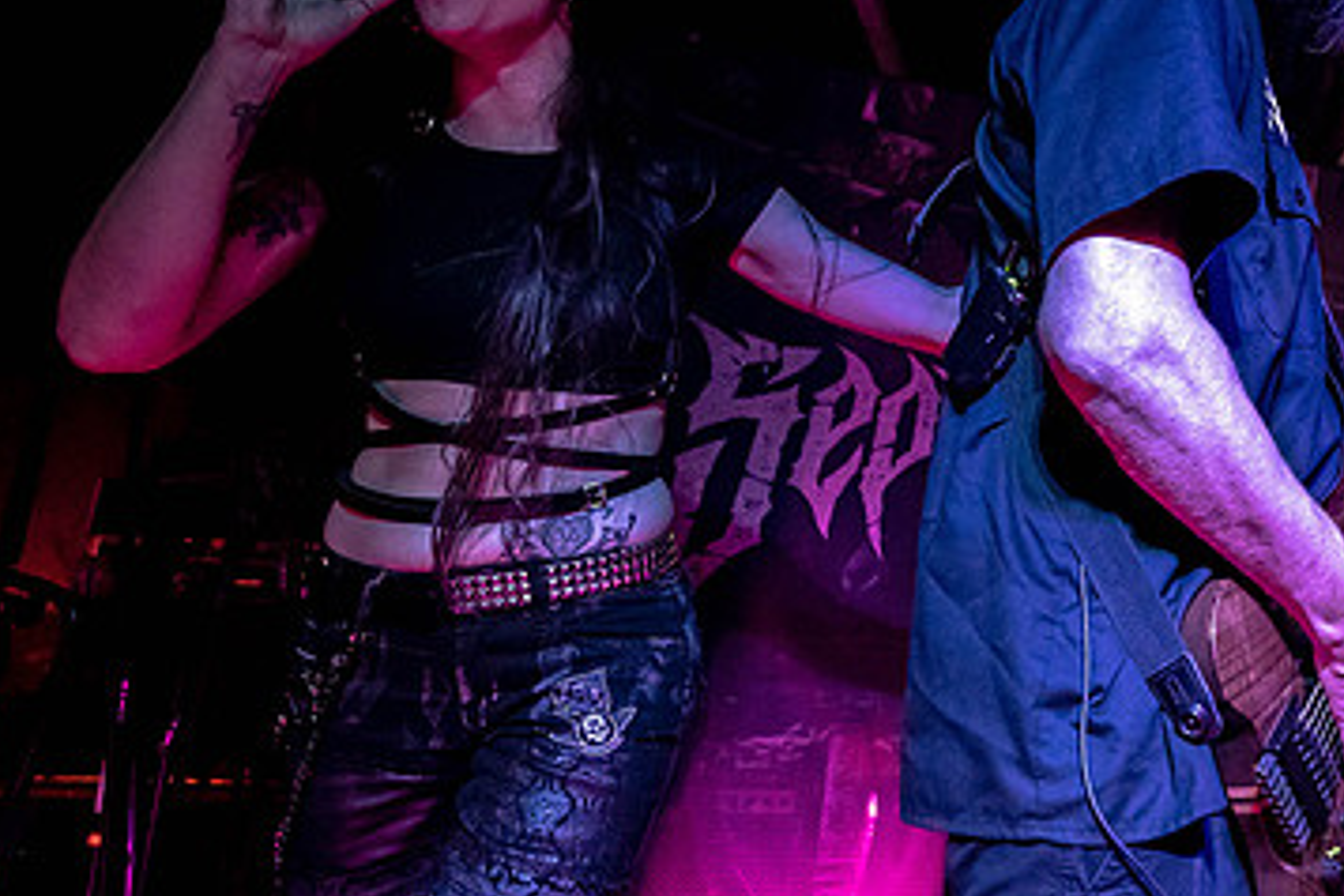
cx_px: 1352
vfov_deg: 42.2
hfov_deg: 49.0
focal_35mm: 31
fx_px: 1157
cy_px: 378
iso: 3200
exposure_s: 1/200
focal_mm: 14
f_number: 2.8
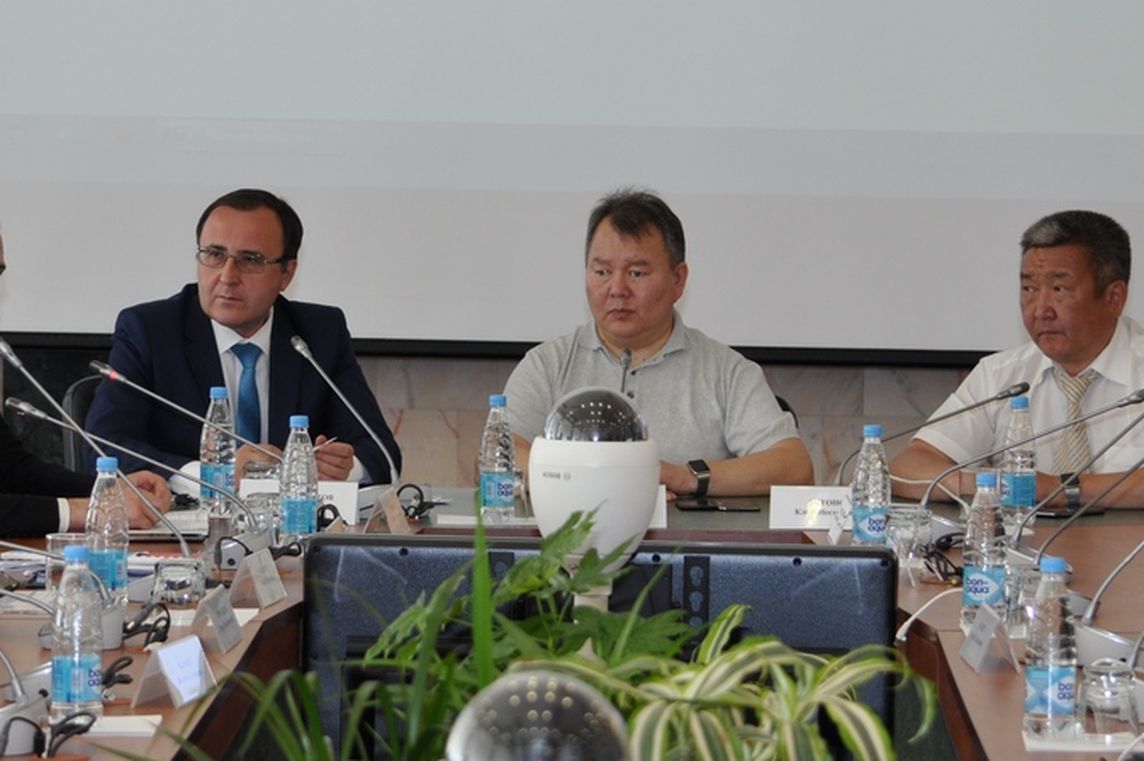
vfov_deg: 7.3
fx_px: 5937
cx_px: 614
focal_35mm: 187
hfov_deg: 11.0
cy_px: 454
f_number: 4.5
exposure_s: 1/80
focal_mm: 70
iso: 400
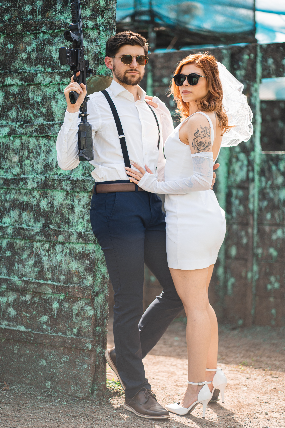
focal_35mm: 85
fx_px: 1009
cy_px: 214
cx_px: 142
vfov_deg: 23.9
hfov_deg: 16.1
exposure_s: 1/800
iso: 160
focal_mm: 85
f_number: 1.8
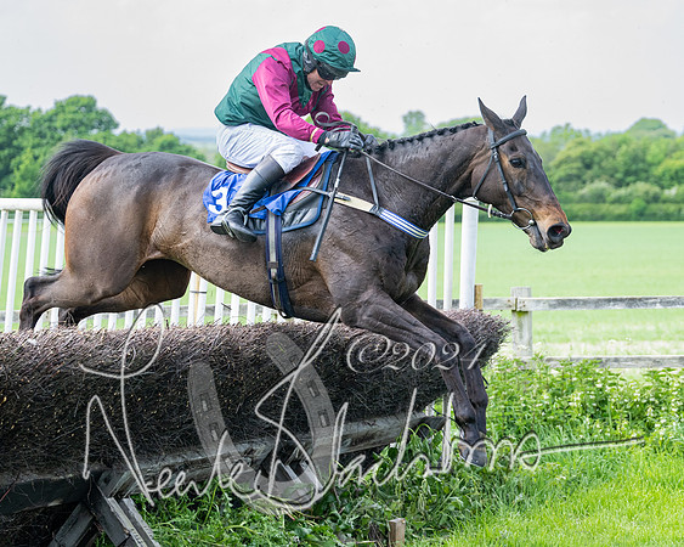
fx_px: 2414
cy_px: 274
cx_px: 412
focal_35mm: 119
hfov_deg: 16.1
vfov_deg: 12.9
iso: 400
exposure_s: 1/1600
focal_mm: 70
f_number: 2.8
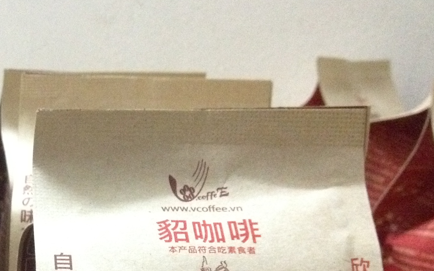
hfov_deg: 23.2
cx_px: -12
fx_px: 1005
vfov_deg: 15.0
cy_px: 286
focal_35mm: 85
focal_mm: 4.28
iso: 640
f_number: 2.4
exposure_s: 1/17
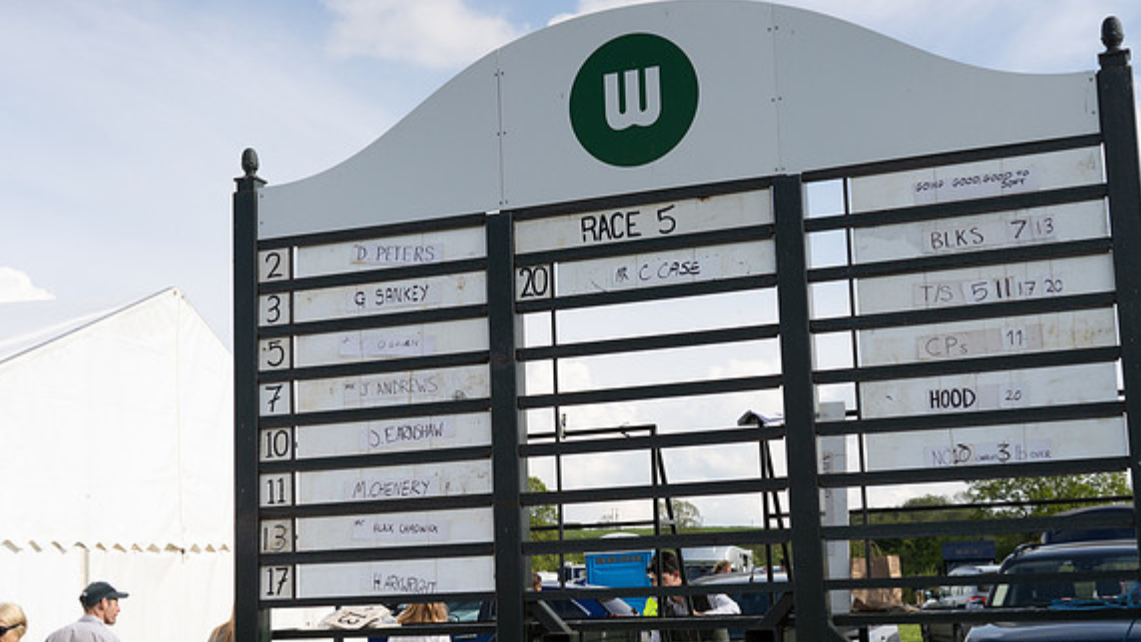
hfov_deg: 42.1
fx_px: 1482
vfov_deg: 24.4
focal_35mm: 49
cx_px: 571
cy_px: 367
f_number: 5
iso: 640
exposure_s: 1/5000
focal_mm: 46
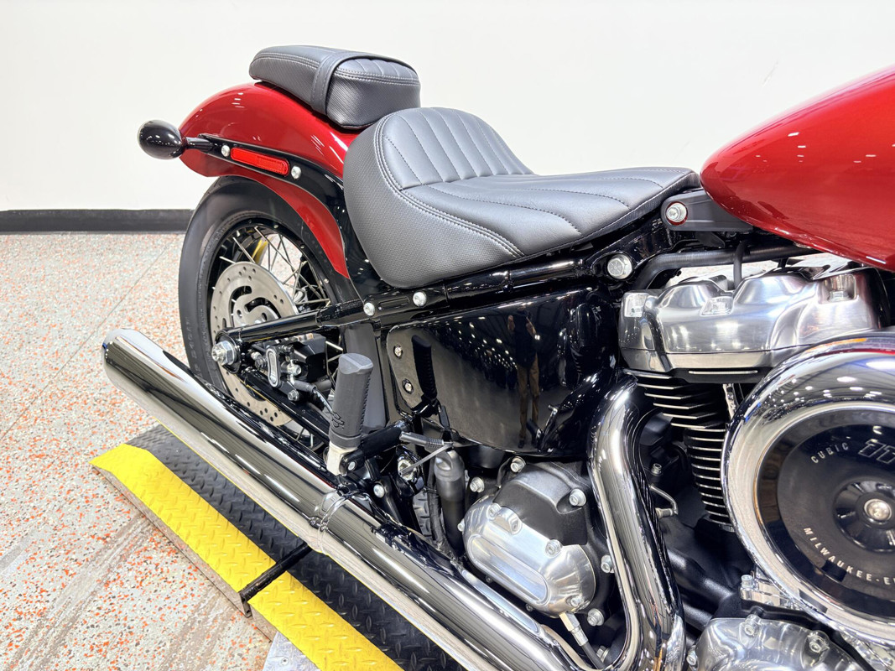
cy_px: 336
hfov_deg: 67.3
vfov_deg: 53.1
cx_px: 448
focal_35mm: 26
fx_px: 672
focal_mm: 5.96
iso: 100
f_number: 1.6
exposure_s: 1/120
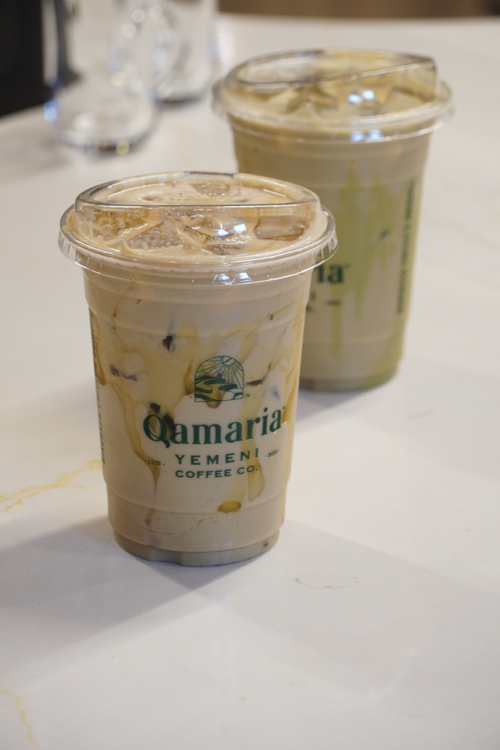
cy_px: 375
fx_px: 2844
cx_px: 250
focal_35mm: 136
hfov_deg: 10.0
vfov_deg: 15.0
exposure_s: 1/50
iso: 640
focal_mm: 91
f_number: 5.6
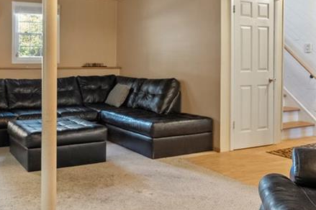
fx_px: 307
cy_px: 105
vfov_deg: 37.8
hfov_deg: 51.1
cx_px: 63
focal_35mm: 35
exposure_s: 1/1.67
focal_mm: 10
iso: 1000
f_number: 7.1
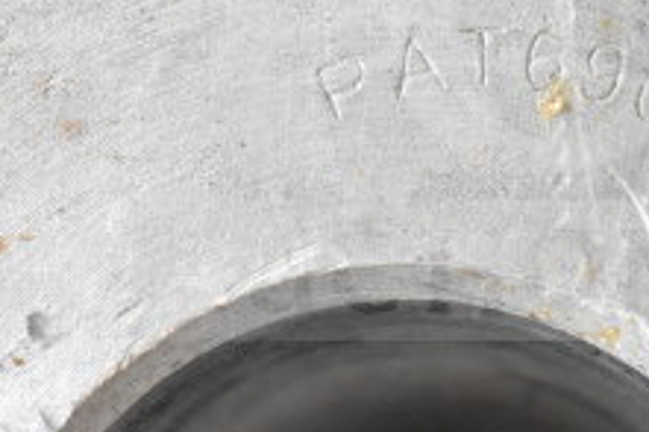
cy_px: 107
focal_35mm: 174
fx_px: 3134
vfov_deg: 7.9
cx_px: 461
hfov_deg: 11.8
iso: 6400
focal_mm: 42
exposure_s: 1/250
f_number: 8
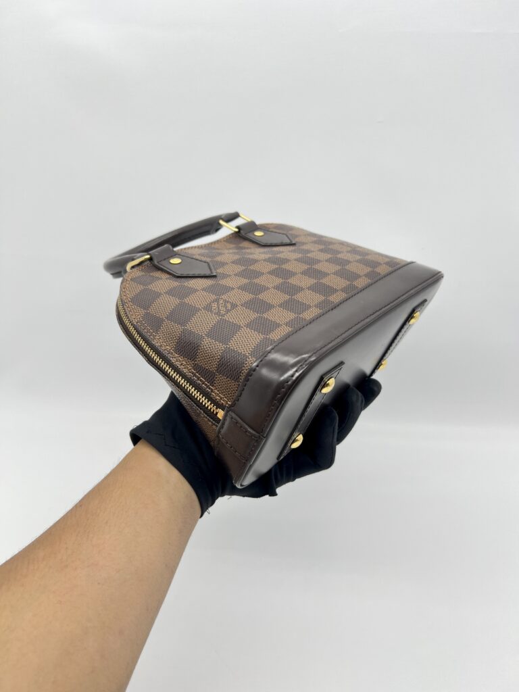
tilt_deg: -26.7
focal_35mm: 26
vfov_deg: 67.3
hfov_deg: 53.1
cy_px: 346
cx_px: 260
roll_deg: +0.5
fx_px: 520
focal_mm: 5.7
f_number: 1.5
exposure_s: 1/104
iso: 32
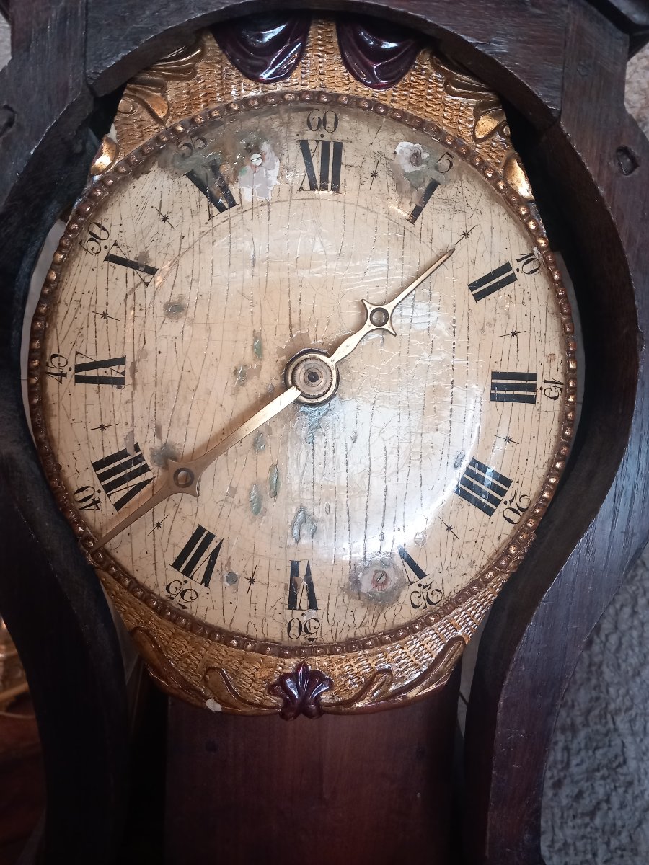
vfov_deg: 65.3
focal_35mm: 27
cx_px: 324
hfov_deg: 51.4
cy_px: 432
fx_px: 675
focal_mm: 4
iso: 200
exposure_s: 1/33.3
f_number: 1.8
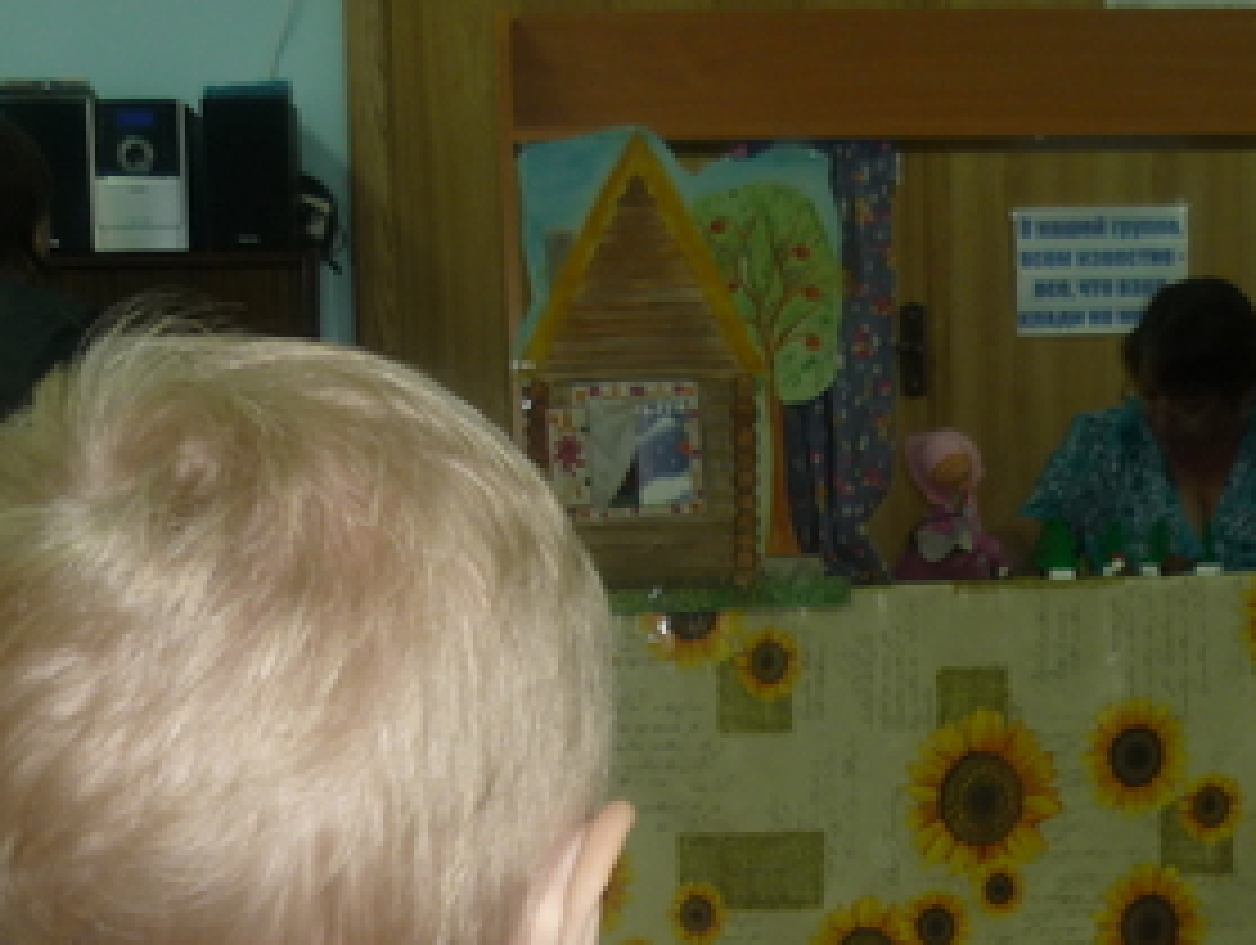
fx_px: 2361
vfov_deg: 22.0
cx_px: 743
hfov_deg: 29.7
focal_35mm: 65
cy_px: 902
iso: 100
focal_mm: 5.5
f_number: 2.8
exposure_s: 1/30
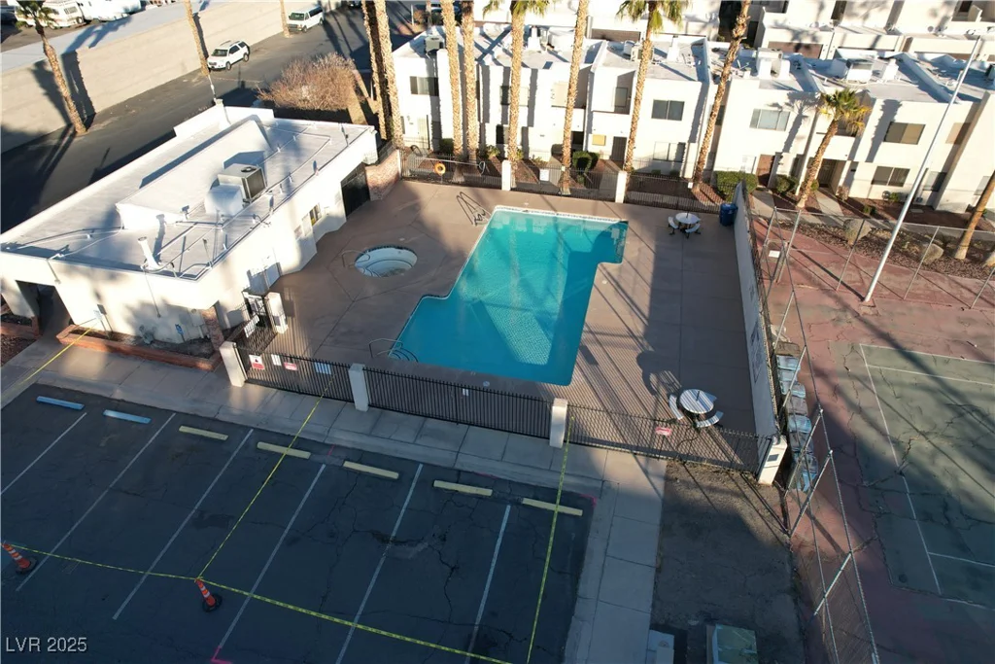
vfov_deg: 57.2
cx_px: 498
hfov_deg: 78.6
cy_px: 332
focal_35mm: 22
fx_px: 608
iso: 100
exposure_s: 1/1000
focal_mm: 8.38
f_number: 2.8
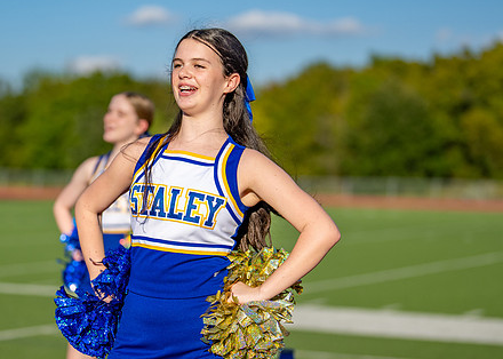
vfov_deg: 13.9
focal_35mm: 103
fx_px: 1471
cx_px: 187
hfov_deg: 19.4
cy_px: 193
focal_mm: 50
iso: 100
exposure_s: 1/12800
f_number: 1.2
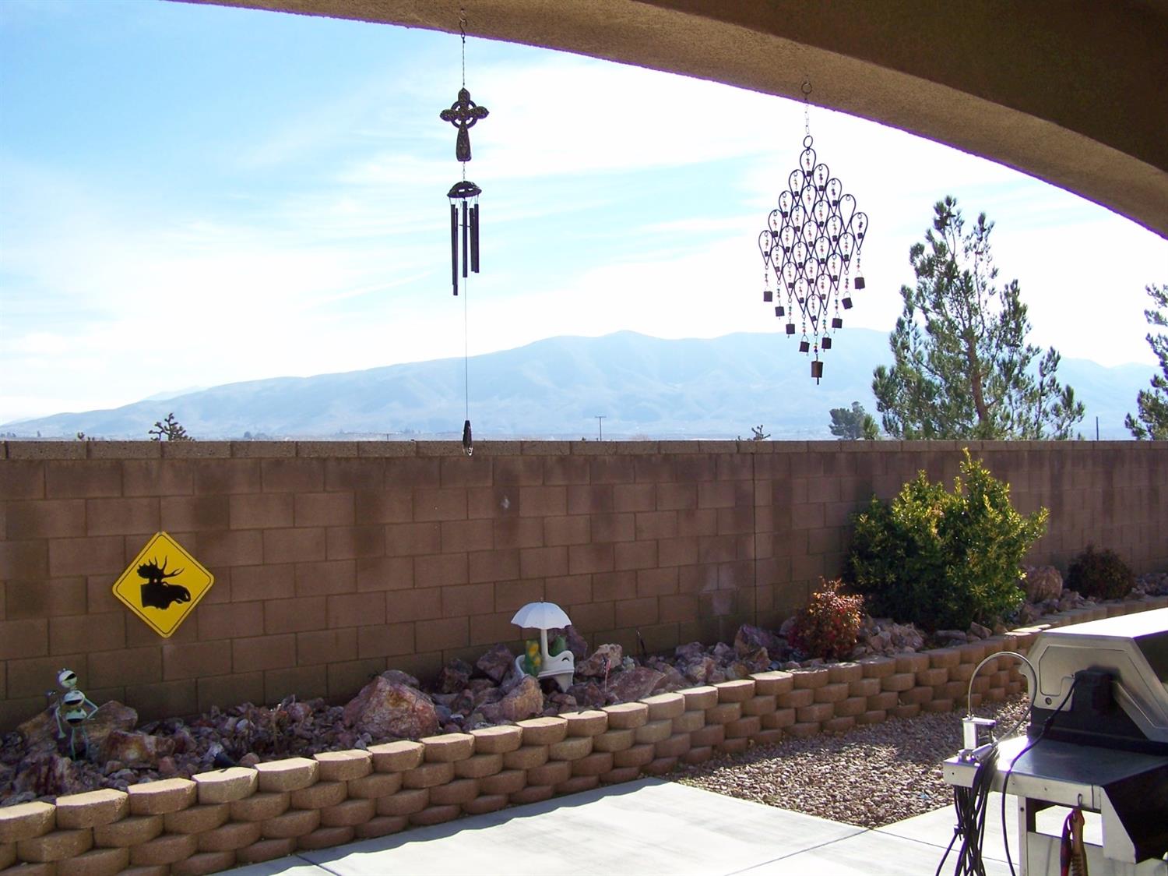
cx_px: 584
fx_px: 1282
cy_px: 438
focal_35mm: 38
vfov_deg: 37.7
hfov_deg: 49.0
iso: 64
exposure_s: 1/400
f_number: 4
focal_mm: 6.3
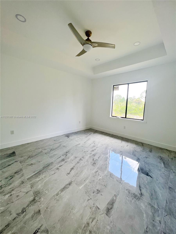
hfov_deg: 89.9
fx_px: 88
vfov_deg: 106.2
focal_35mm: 13
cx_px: 88
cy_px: 117
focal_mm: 1.57
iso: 40
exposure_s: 1/99
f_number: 1.8
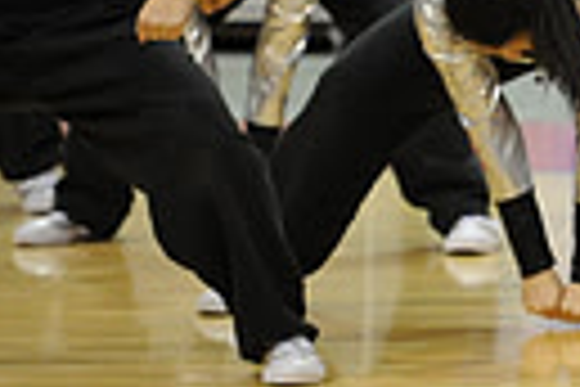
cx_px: 1299
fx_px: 10520
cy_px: -135
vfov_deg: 2.1
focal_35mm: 653
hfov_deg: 3.1
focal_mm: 145
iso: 5000
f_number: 3.2
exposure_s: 1/640
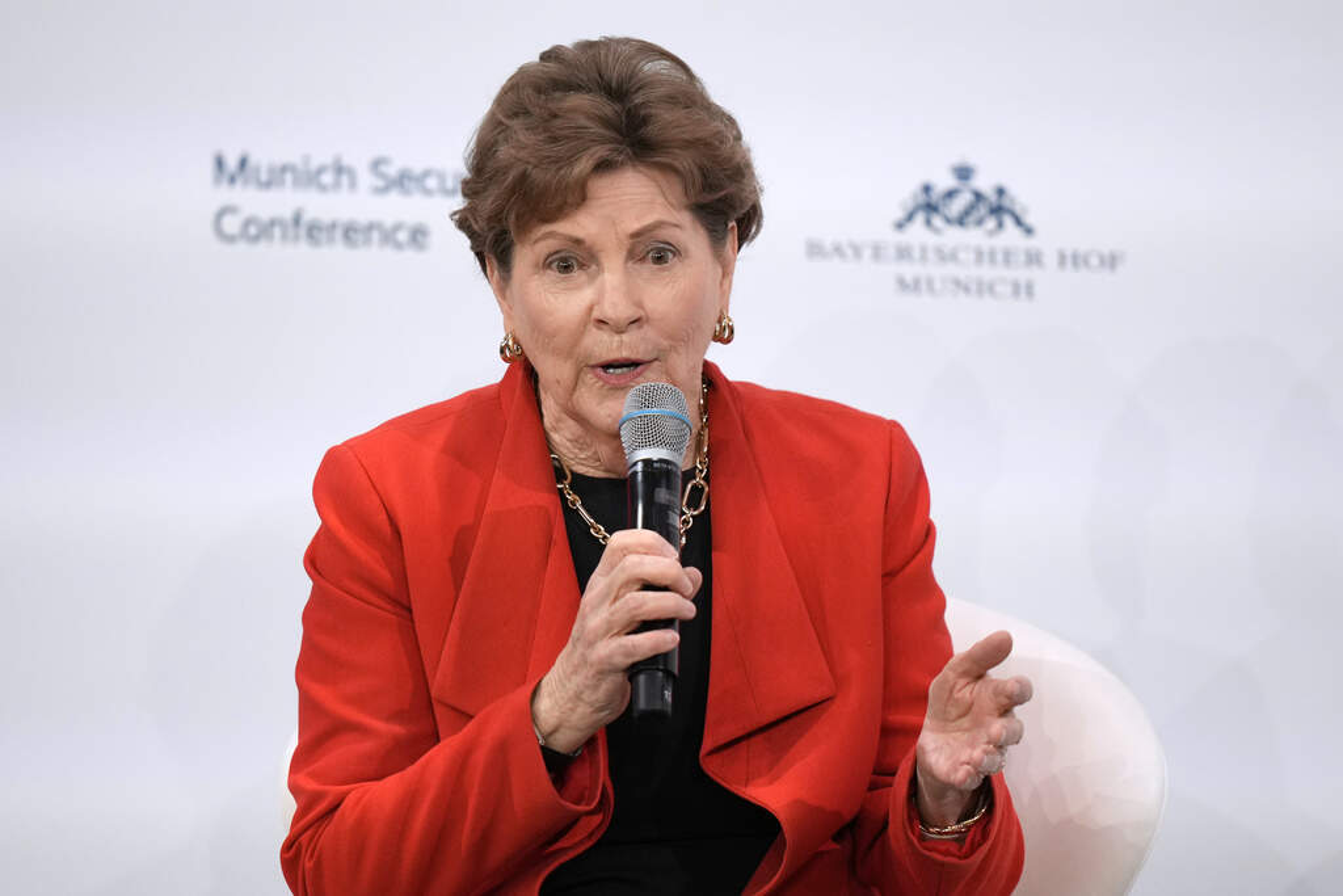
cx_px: 672
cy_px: 448
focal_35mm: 600
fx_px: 22385
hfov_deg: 3.4
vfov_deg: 2.3
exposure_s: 1/500
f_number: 2.8
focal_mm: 400
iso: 1250
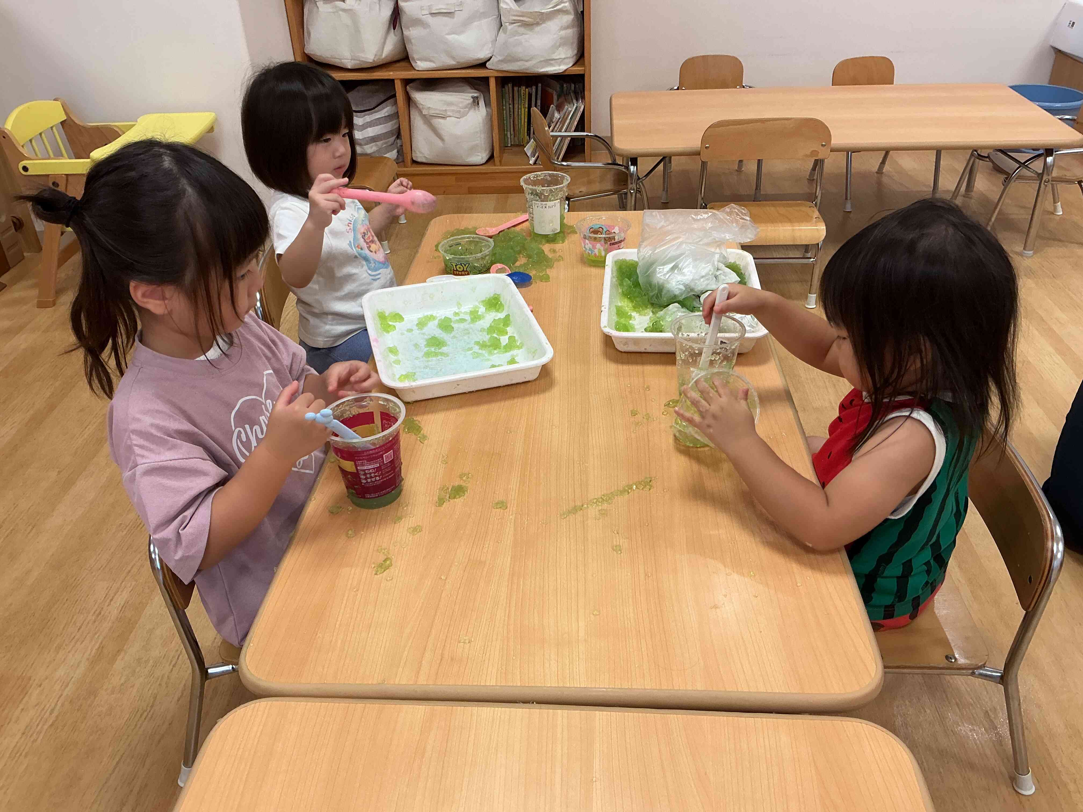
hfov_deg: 61.7
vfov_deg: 48.2
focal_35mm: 29
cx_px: 542
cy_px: 406
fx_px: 907
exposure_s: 1/120
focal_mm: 3
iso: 64
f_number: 1.8
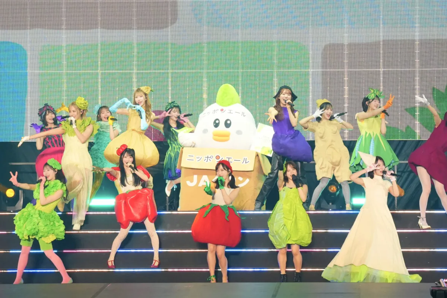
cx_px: 224
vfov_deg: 5.9
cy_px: 149
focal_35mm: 234
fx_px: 2905
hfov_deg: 8.8
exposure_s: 1/800
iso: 4000
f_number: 9
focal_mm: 156.6
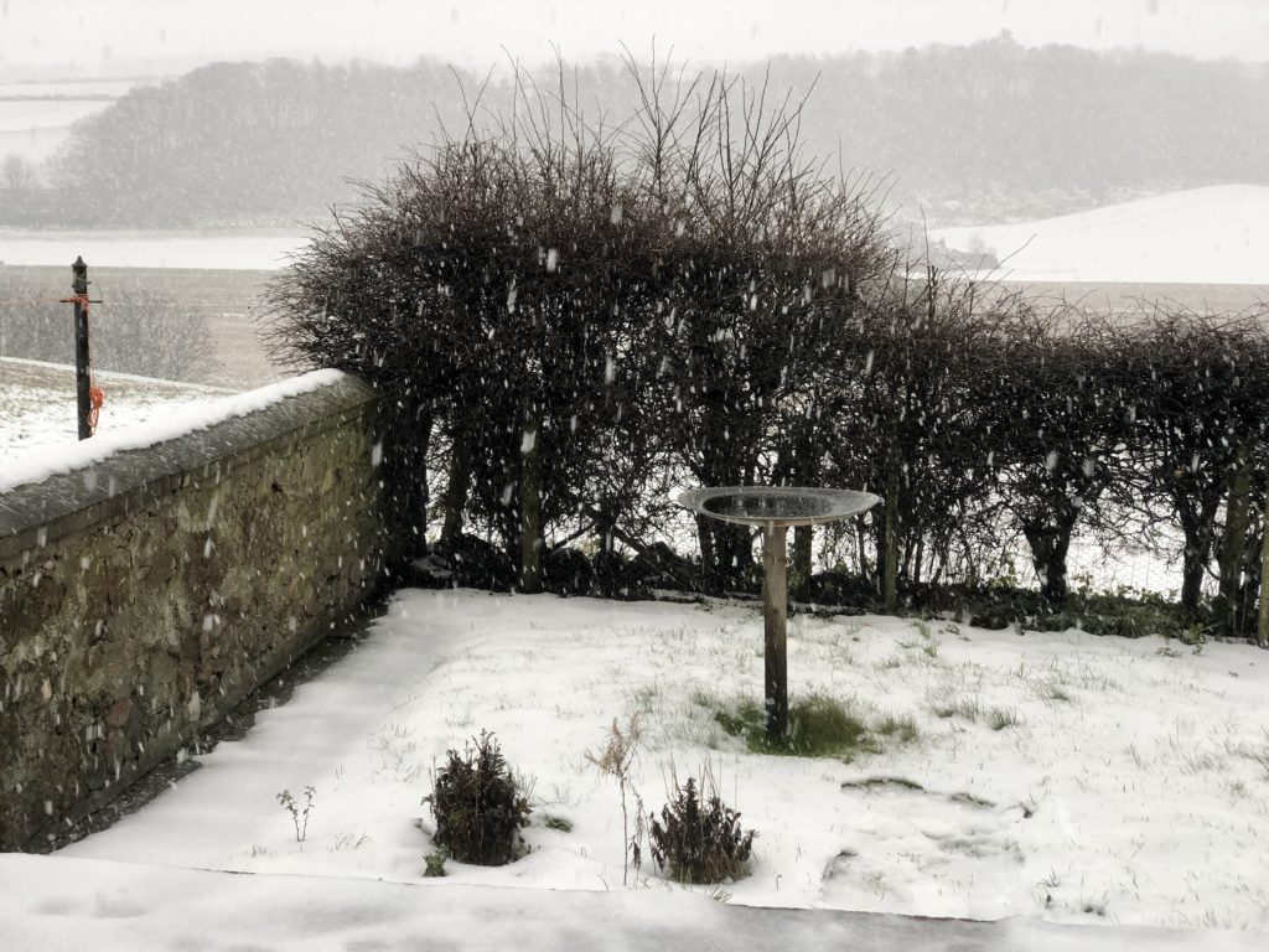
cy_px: 476
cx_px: 634
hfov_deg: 36.8
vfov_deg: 28.0
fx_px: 1906
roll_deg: -0.6
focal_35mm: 52
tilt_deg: -8.4
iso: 25
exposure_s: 1/60
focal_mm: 6
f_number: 2.4
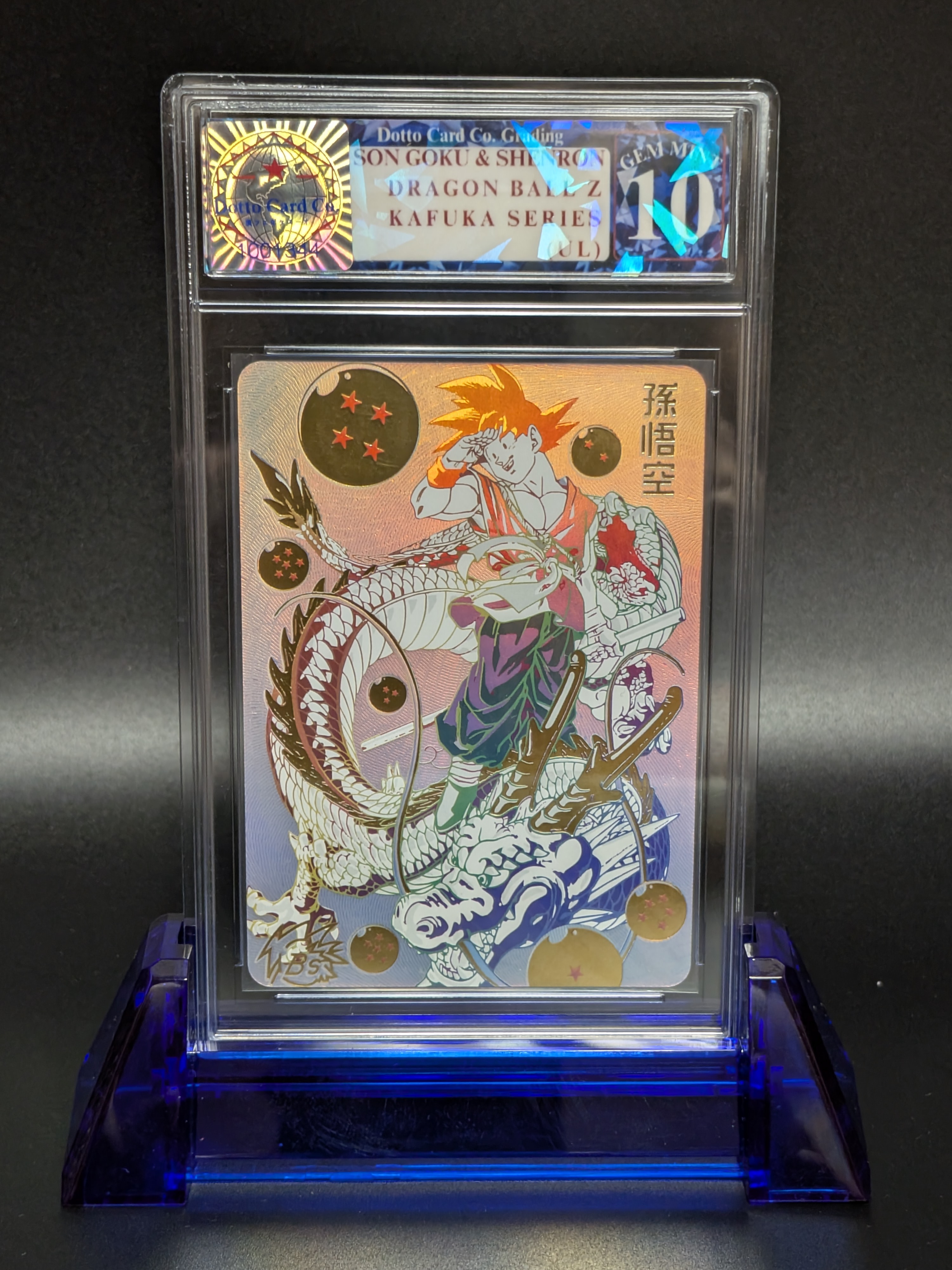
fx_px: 1797
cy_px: 635
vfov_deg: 38.9
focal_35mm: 49
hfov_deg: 29.7
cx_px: 476
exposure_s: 1/40
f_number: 1.7
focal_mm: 4.53
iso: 112
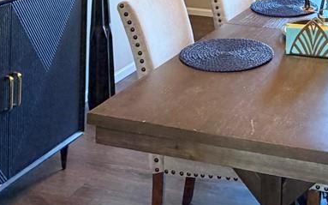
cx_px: 317
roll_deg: -1.0
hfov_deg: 30.9
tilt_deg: -0.2
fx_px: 554
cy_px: -133
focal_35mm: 62
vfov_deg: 17.9
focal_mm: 2.22
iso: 200
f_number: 2.2
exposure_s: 1/60
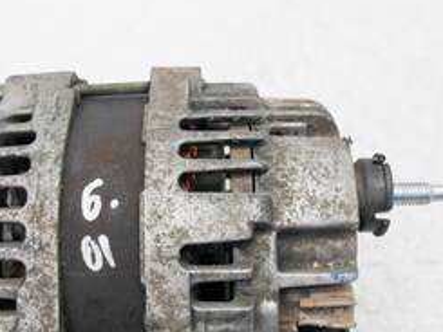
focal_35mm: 47
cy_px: 256
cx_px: 199
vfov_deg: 30.3
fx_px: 602
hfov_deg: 40.4
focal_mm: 12
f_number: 3.5
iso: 200
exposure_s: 1/80
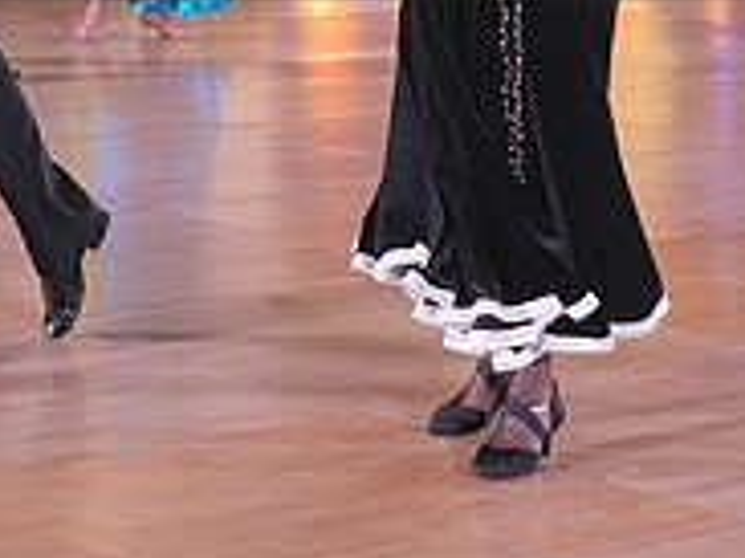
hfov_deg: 12.0
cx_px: 189
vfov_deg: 8.9
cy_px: -134
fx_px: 3549
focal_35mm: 165
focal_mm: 54
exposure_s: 1/400
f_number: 4
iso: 2500
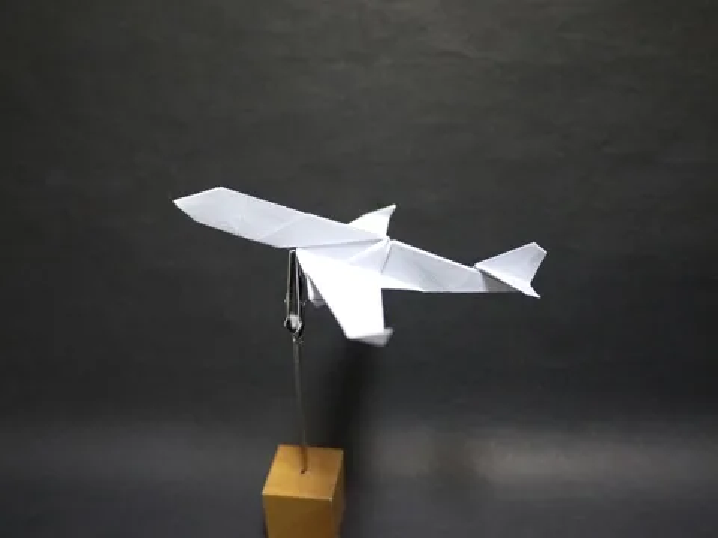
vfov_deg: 49.7
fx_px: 581
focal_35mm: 28
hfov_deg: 63.4
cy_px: 269
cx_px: 359
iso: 1250
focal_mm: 14
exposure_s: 1/60
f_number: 2.5
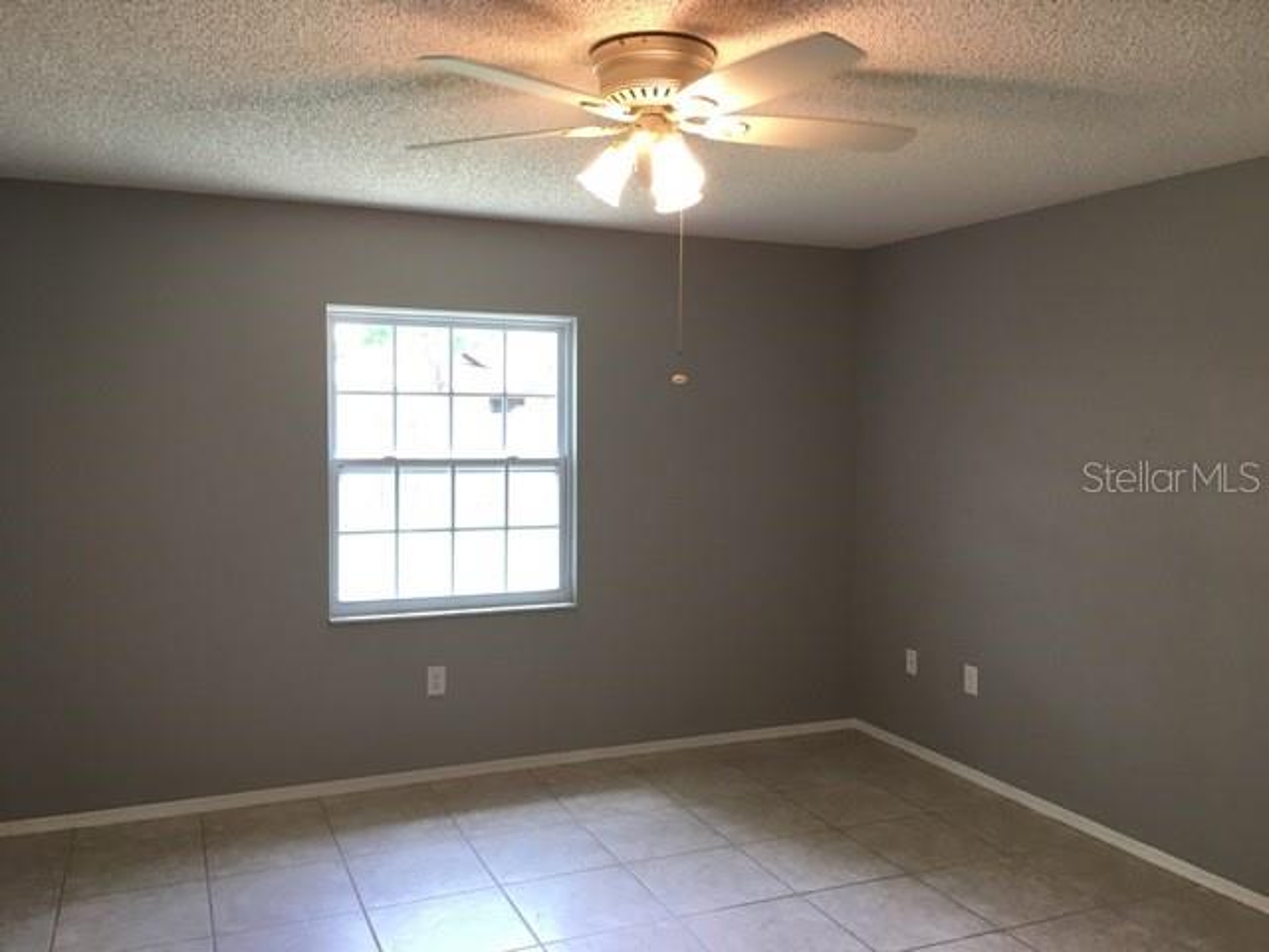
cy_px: 476
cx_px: 634
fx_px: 1063
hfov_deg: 61.7
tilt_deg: -0.5
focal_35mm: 29
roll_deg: +1.0
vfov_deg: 48.2
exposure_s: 1/30
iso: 40
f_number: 2.2
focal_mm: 4.15
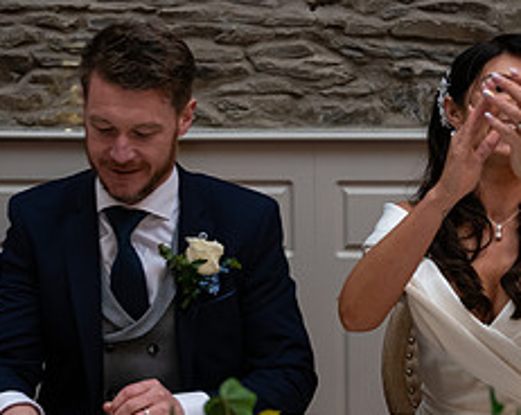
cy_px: 195
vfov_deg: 18.0
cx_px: 352
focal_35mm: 85
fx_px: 1308
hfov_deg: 22.4
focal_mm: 36
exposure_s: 1/160
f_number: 3.5
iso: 640
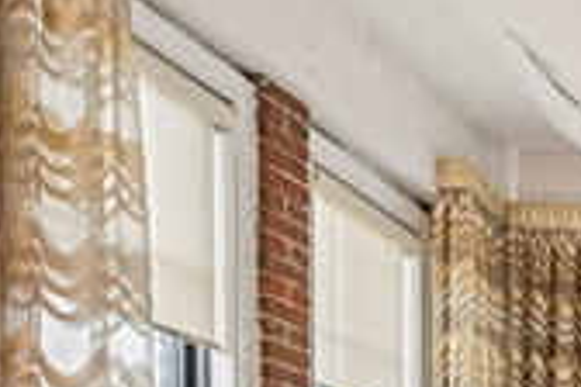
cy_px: 648
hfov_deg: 21.3
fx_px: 1097
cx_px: 1010
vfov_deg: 17.2
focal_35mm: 68
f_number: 8
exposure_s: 1/50
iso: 400
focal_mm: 16
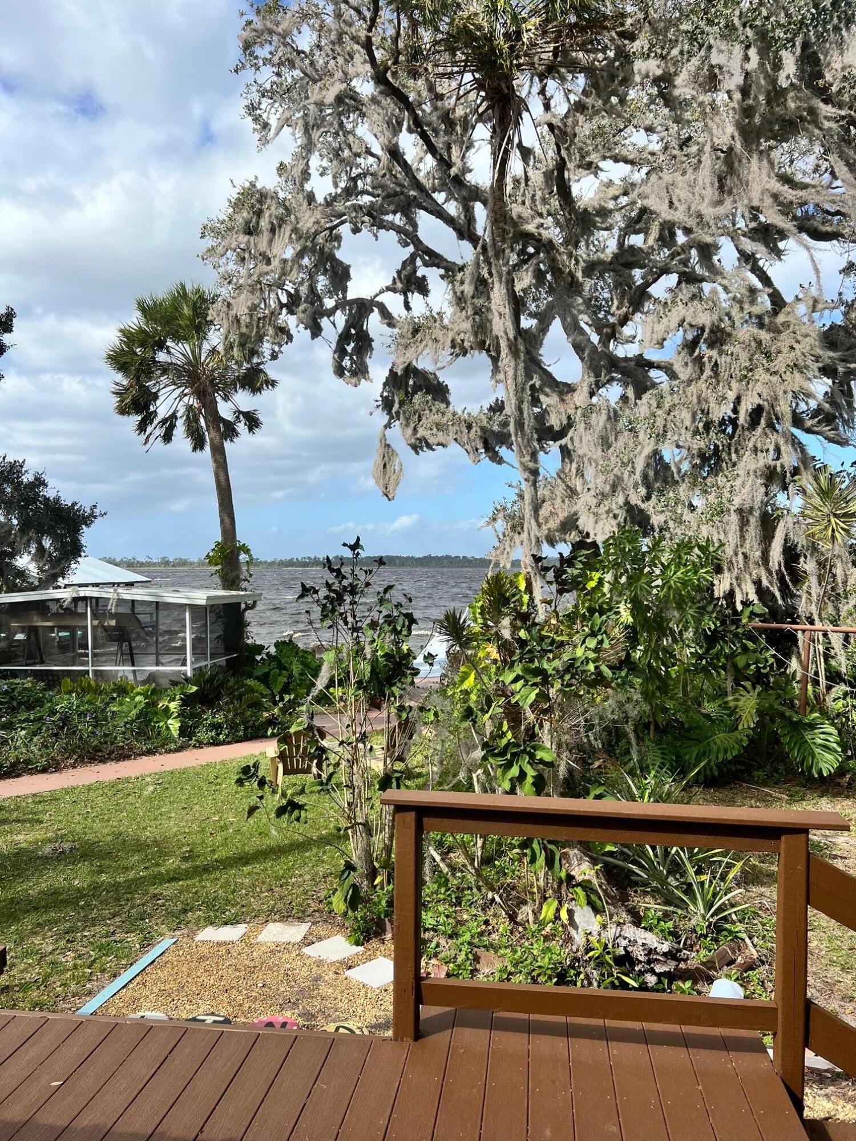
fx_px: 857
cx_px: 428
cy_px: 570
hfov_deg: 53.1
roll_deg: -0.2
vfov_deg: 67.3
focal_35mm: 26
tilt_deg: -0.3
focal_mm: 5.7
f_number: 1.5
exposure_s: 1/3571
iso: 50
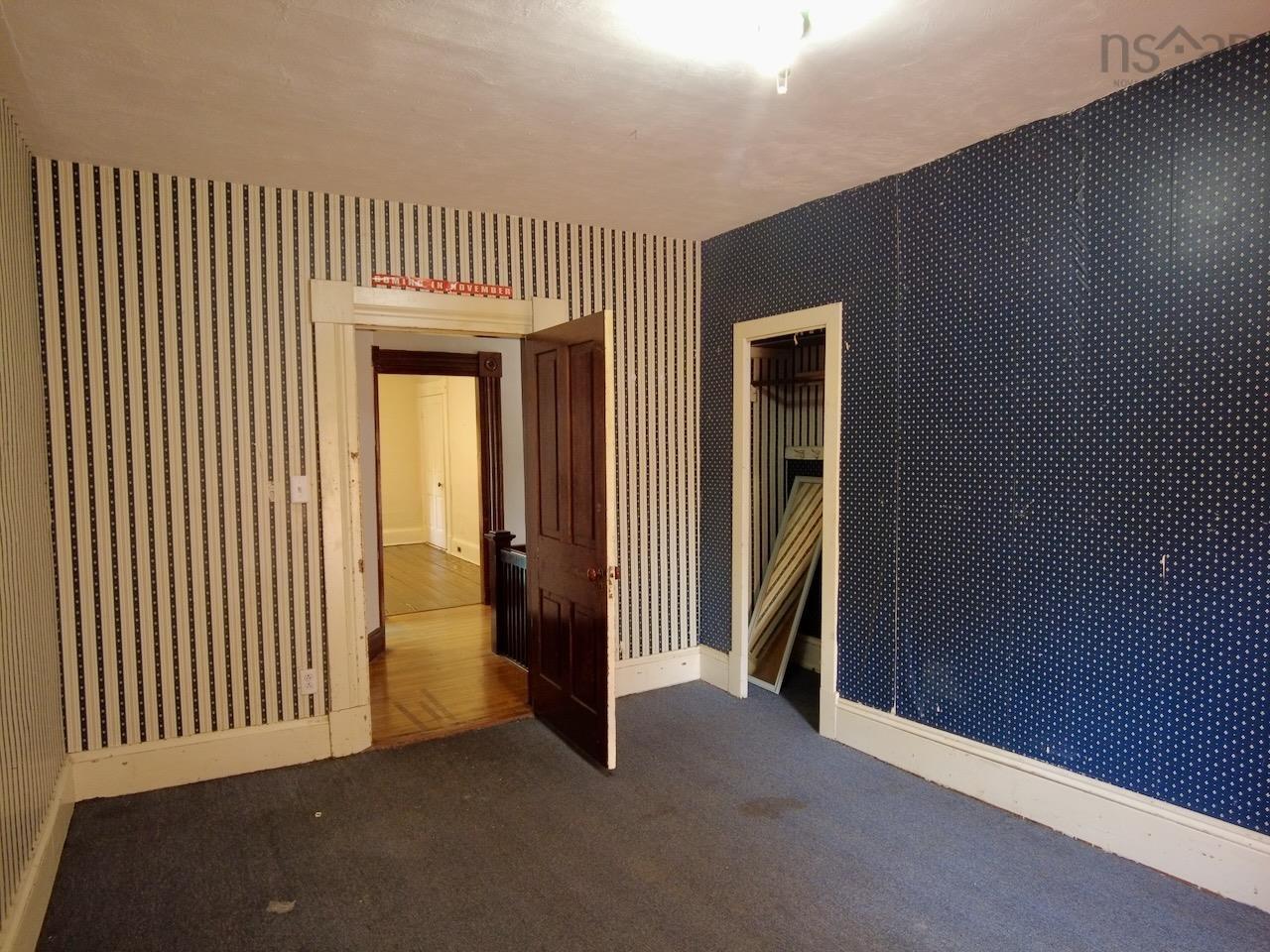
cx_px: 635
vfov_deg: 66.0
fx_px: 734
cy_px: 476
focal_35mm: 20
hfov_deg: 81.7
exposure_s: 1/10
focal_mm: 4.4
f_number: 1.8
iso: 400
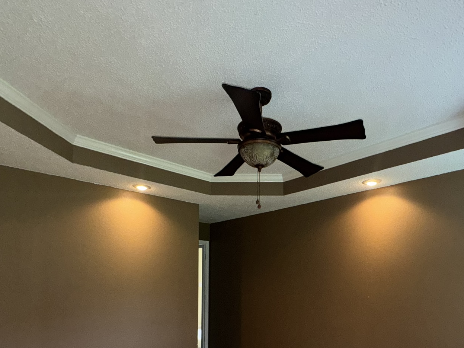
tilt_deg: -0.2
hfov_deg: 73.5
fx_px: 308
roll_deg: -0.5
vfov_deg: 55.0
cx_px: 266
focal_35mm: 23
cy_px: 275
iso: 160
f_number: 2.2
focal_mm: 2.22
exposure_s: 1/60
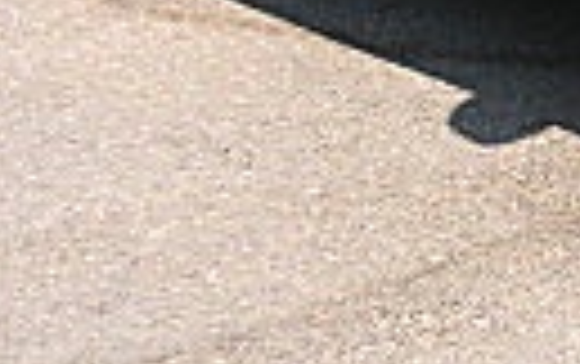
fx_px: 2991
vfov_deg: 6.9
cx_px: 1093
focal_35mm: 189
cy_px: -99
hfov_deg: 10.3
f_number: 2.8
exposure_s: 1/500
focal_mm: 6.3
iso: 50
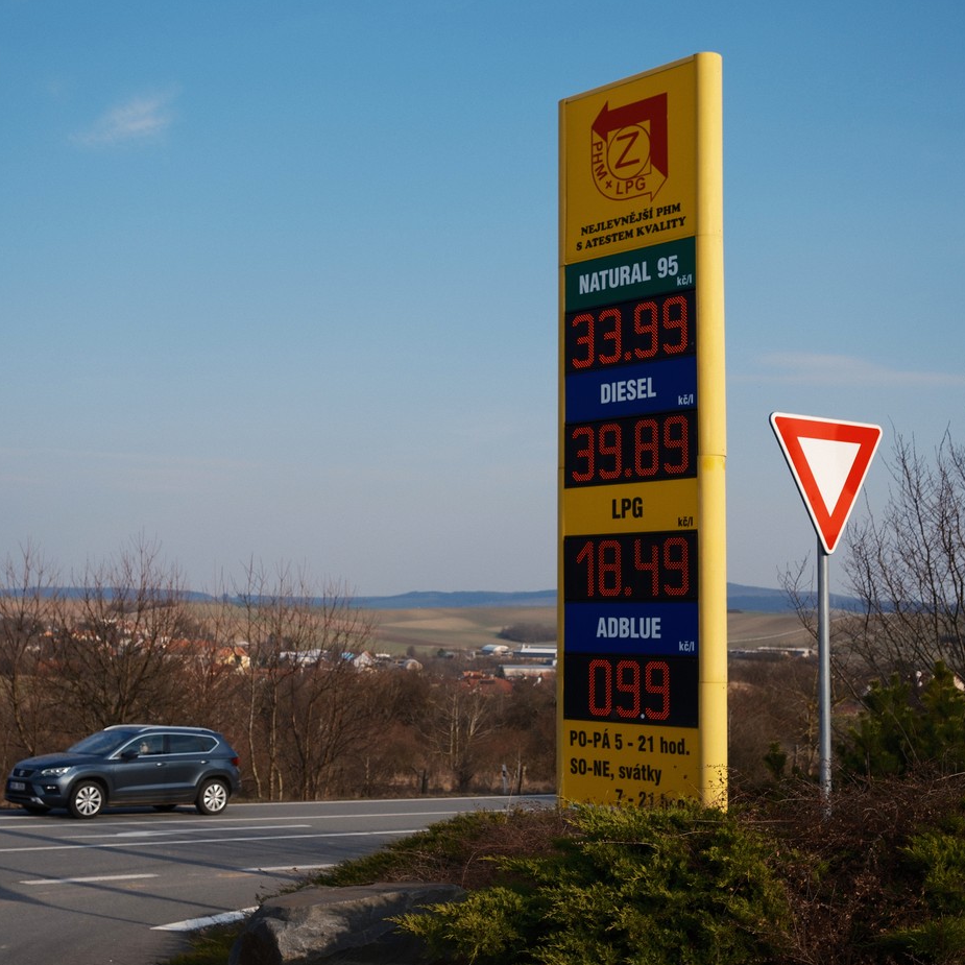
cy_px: 482
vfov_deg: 37.6
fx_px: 1419
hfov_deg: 37.5
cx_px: 508
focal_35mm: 45
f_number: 4
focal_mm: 23
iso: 125
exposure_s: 1/1024
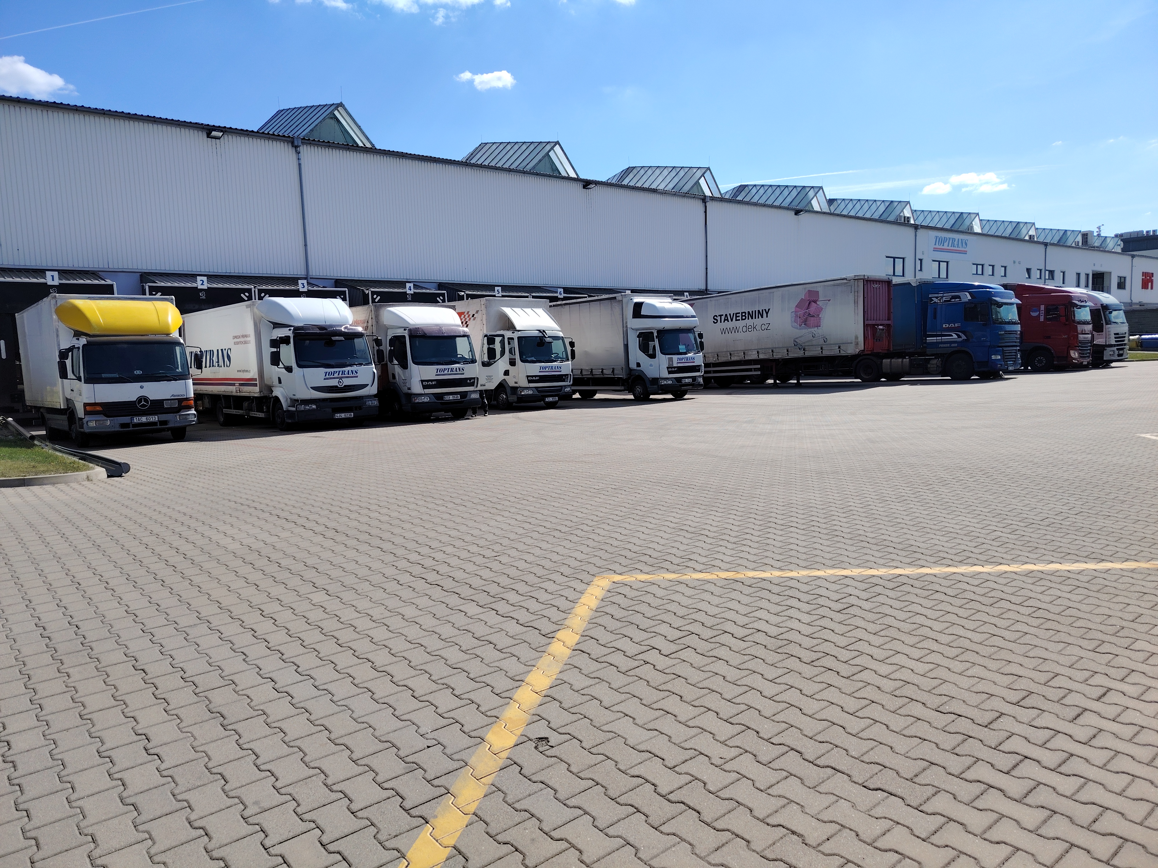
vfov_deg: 56.8
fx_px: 803
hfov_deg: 71.6
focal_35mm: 24
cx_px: 579
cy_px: 434
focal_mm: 5.25
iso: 100
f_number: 1.75
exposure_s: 1/1071
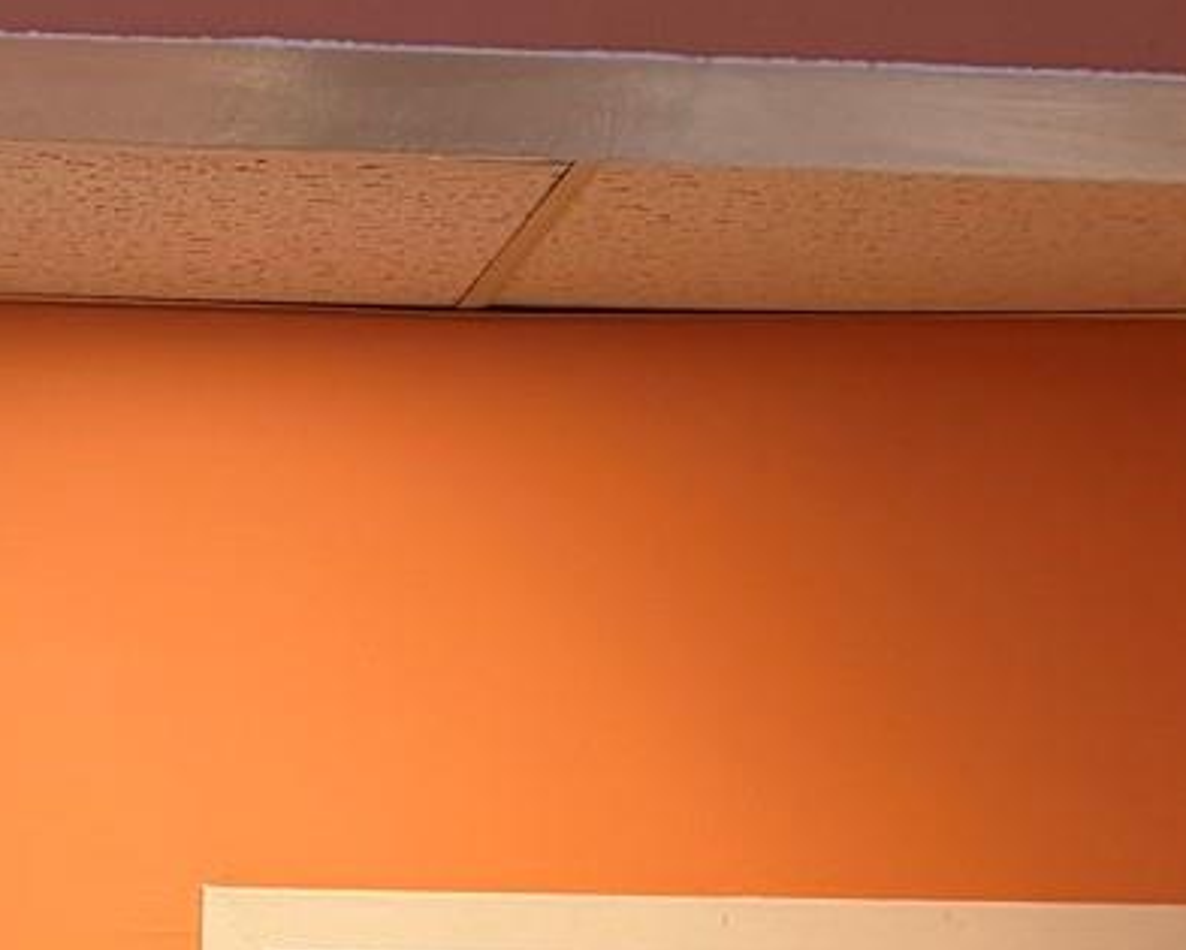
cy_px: 1680
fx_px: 4286
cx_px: -30
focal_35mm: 122
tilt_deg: -2.6
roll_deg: +0.3
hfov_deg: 15.4
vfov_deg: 11.7
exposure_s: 1/60
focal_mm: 6.76
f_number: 1.78
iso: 125
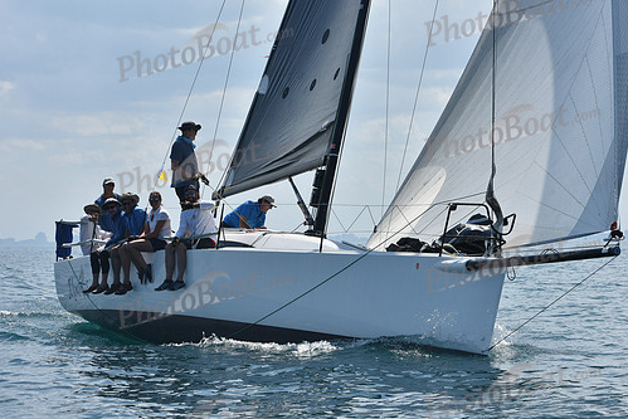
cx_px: 360
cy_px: 213
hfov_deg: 19.1
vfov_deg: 12.8
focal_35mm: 107
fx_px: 1867
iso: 250
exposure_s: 1/1250
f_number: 8
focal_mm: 92
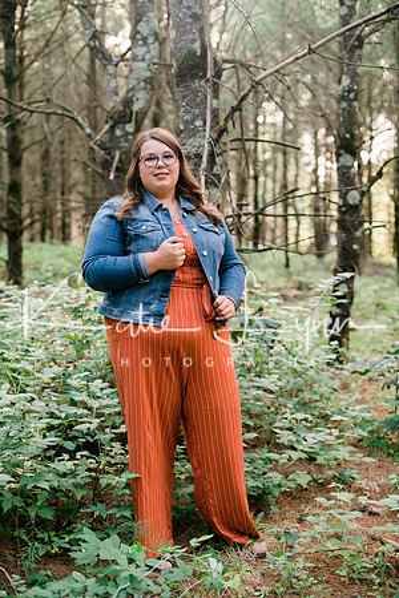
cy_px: 299
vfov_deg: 39.6
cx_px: 200
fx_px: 831
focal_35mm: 50
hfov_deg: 27.0
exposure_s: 1/250
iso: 640
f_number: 2.8
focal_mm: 50
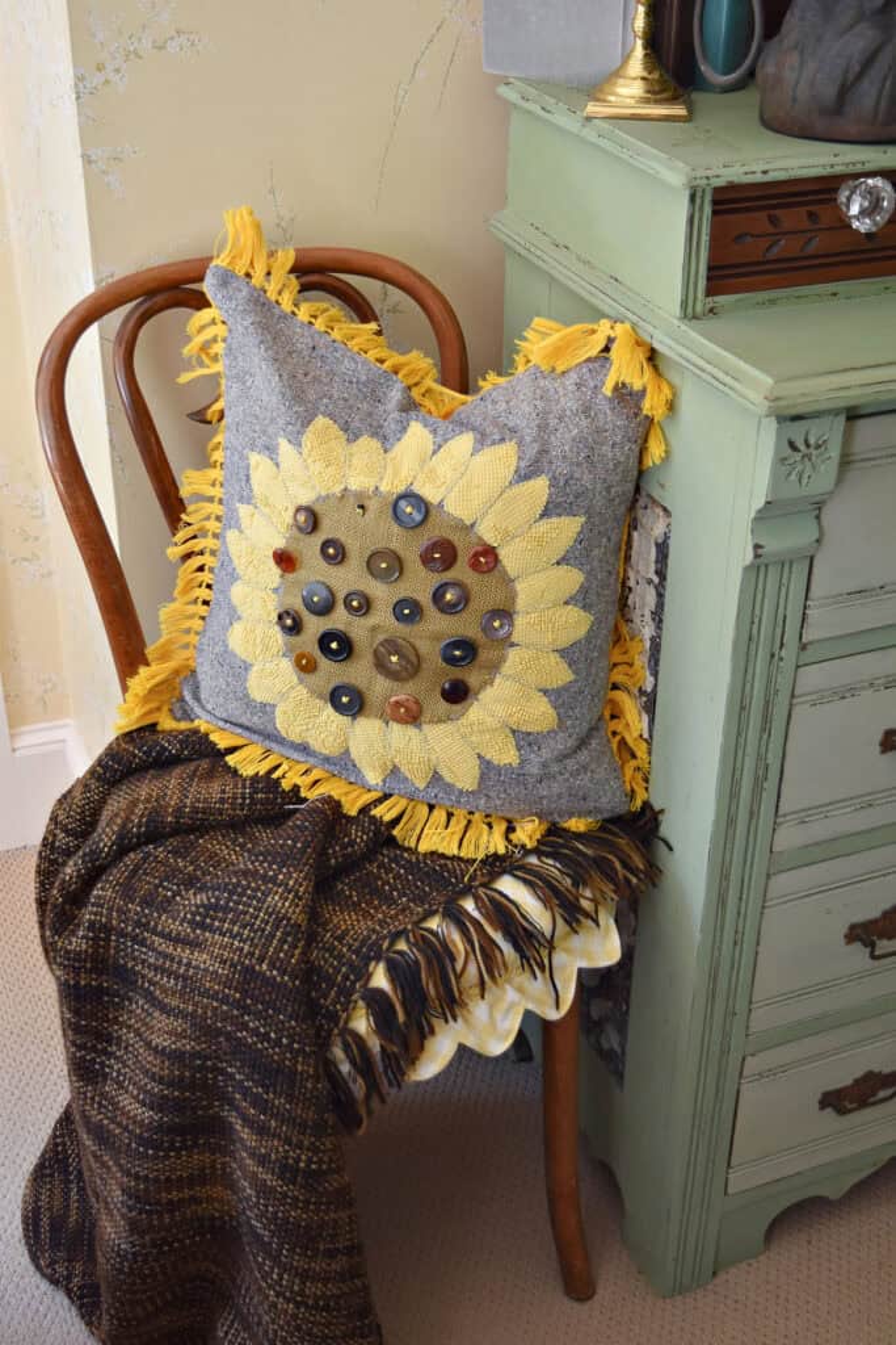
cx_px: 448
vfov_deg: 42.3
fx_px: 1735
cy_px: 672
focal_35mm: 46
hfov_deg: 29.0
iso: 720
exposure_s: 1/60
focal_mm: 31
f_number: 4.2
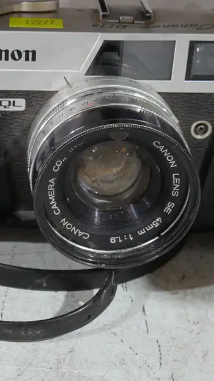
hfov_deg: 15.8
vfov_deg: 28.1
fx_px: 756
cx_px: 5
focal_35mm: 75
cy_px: 145
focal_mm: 20
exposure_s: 1/60
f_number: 5.6
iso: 2000
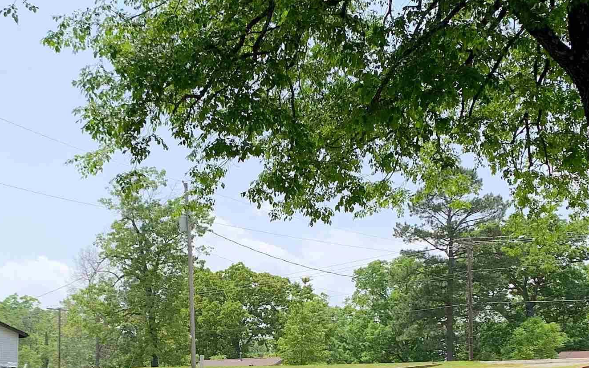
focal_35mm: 64
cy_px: 352
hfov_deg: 31.9
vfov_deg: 19.8
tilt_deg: +5.9
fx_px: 1027
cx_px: 231
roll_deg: -1.2
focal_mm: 4.25
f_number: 1.8
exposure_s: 1/1880
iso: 25
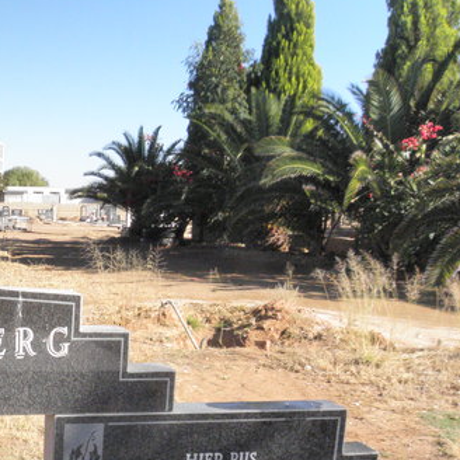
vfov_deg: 29.4
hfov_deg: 27.3
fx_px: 842
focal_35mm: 56
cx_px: -77
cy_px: 411
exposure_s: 1/400
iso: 200
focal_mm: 4.6
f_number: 6.3
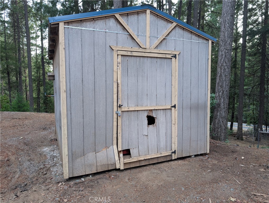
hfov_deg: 71.5
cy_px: 102
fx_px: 187
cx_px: 134
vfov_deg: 56.9
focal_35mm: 24
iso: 106
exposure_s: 1/23.8
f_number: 1.68
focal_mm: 6.9
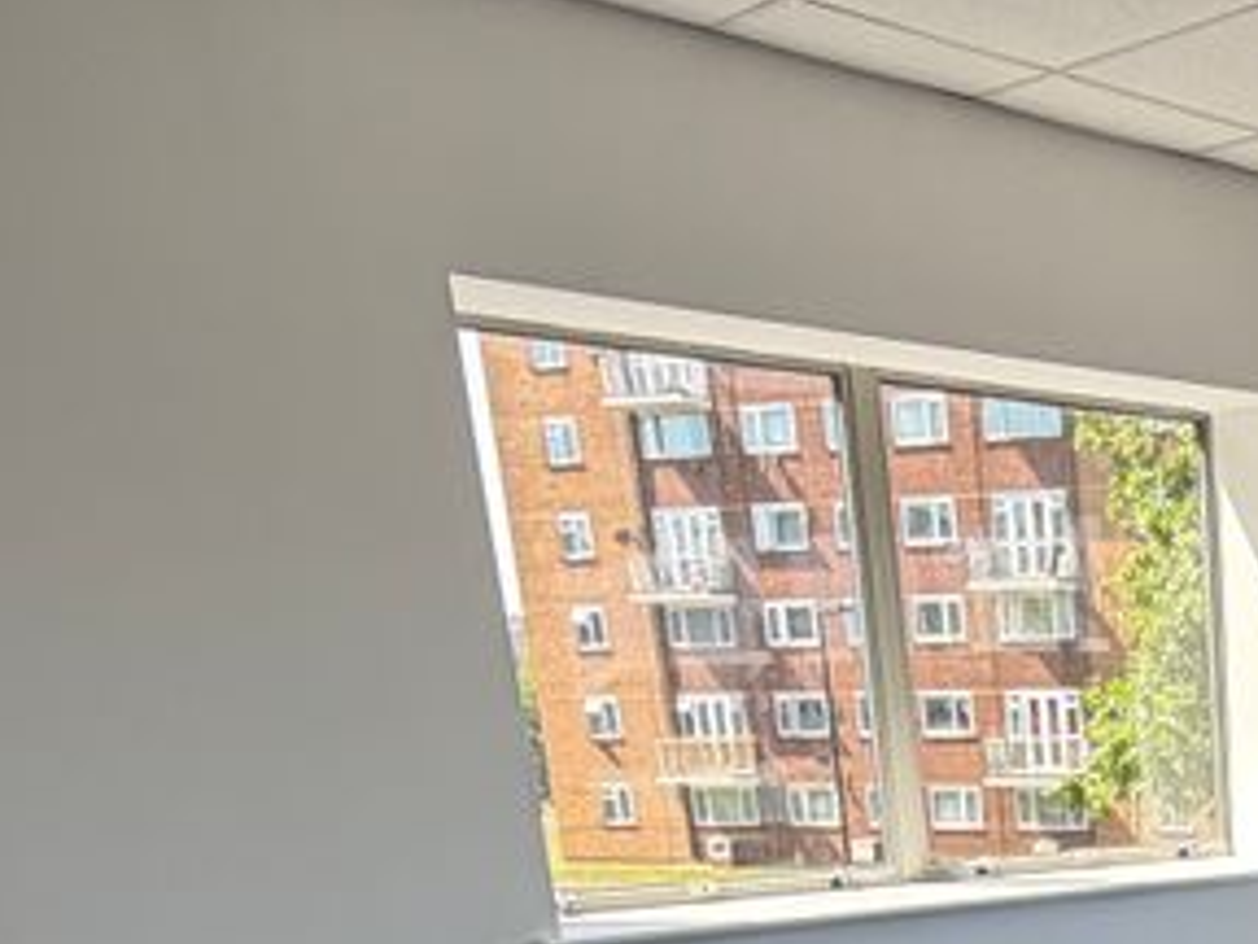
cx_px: 1437
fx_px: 1962
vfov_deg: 22.0
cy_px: 1453
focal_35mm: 54
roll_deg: +1.1
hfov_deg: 31.0
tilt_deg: -20.7
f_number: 2.2
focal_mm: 2.22
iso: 80
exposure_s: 1/121
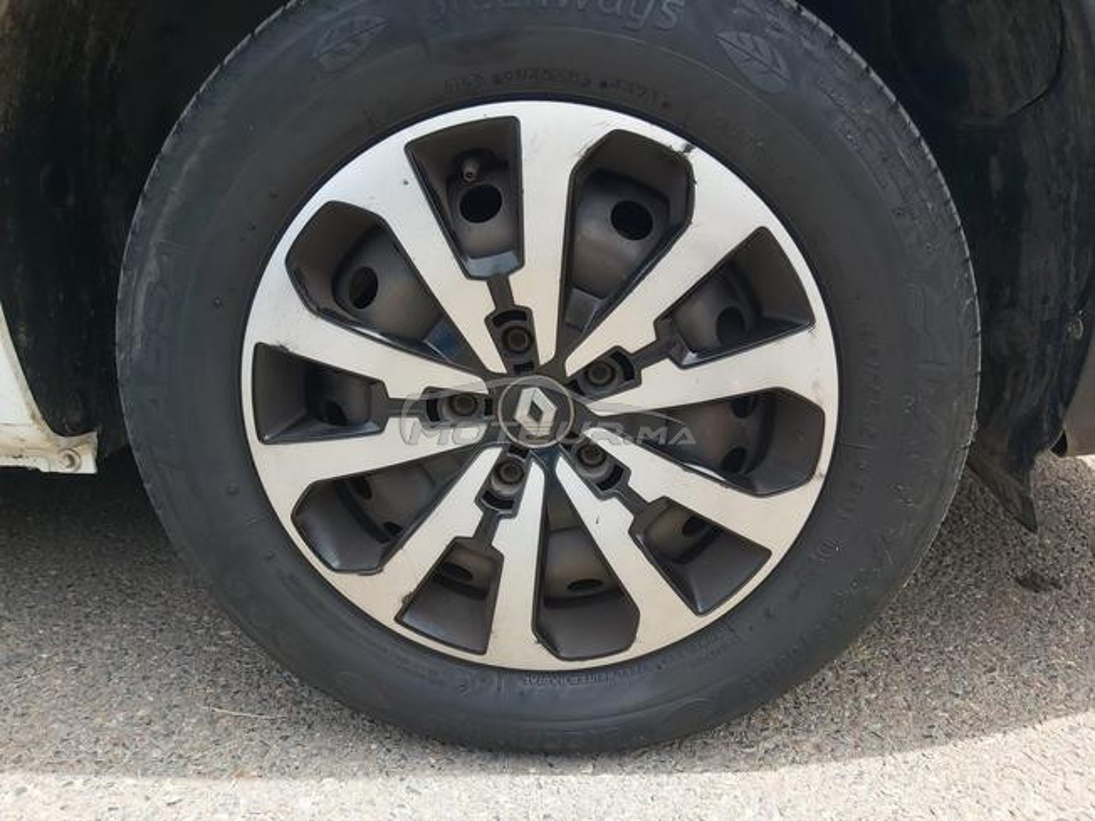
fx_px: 822
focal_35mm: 26
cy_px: 410
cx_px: 548
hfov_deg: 67.3
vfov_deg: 53.1
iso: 64
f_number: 1.7
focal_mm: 3.92
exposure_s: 1/619
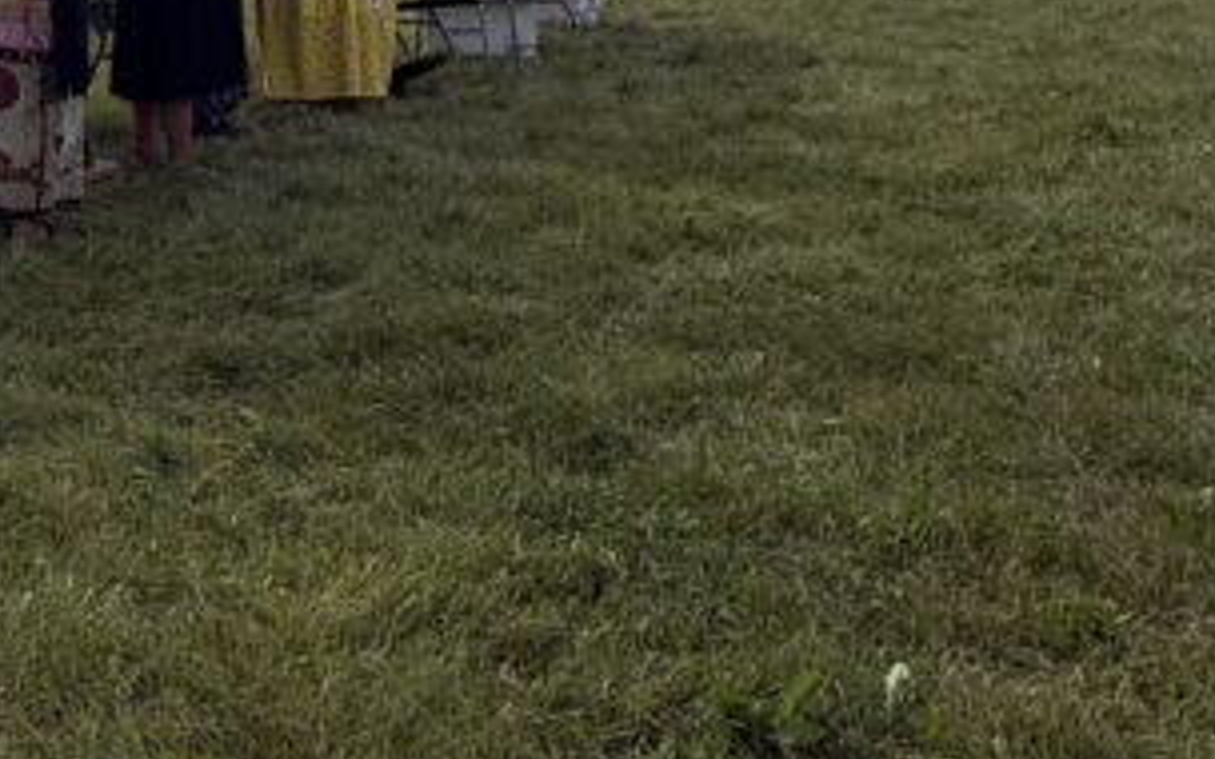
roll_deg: +3.2
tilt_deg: -4.2
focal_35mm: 50
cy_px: 36
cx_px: -176
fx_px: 1656
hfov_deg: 34.0
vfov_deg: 24.8
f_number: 2.2
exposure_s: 1/3390
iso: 50
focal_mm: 2.22
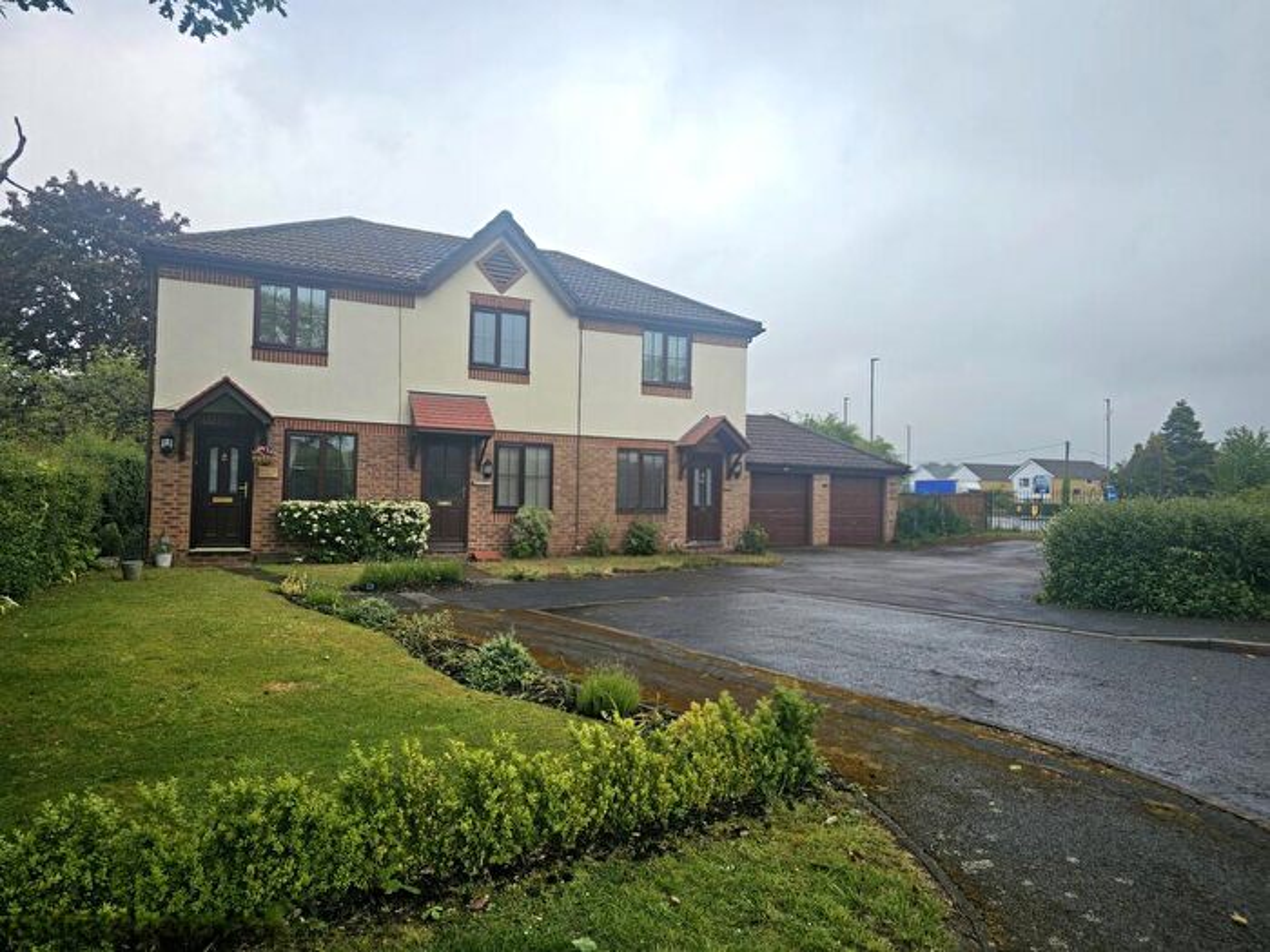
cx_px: 635
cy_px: 476
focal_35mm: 23
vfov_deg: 58.9
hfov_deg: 73.9
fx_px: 844
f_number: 1.7
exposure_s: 1/526
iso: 10
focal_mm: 6.3
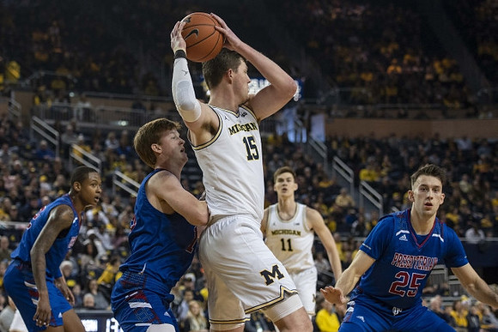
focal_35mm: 98
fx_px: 1354
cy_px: 153
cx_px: 211
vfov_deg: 14.0
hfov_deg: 20.8
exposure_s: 1/1000
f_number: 2.8
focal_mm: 70
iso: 1250
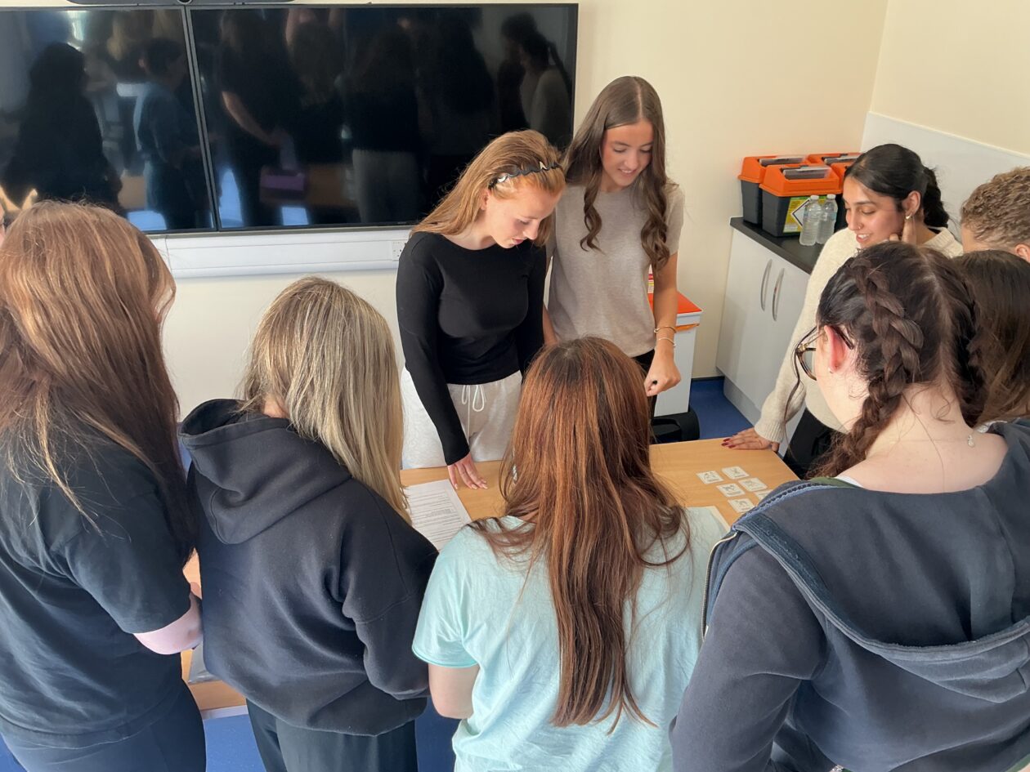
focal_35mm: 29
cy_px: 386
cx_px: 515
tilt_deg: -27.1
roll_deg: -0.4
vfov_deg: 48.2
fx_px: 863
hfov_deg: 61.7
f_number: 1.8
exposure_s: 1/120
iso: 40
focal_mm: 3
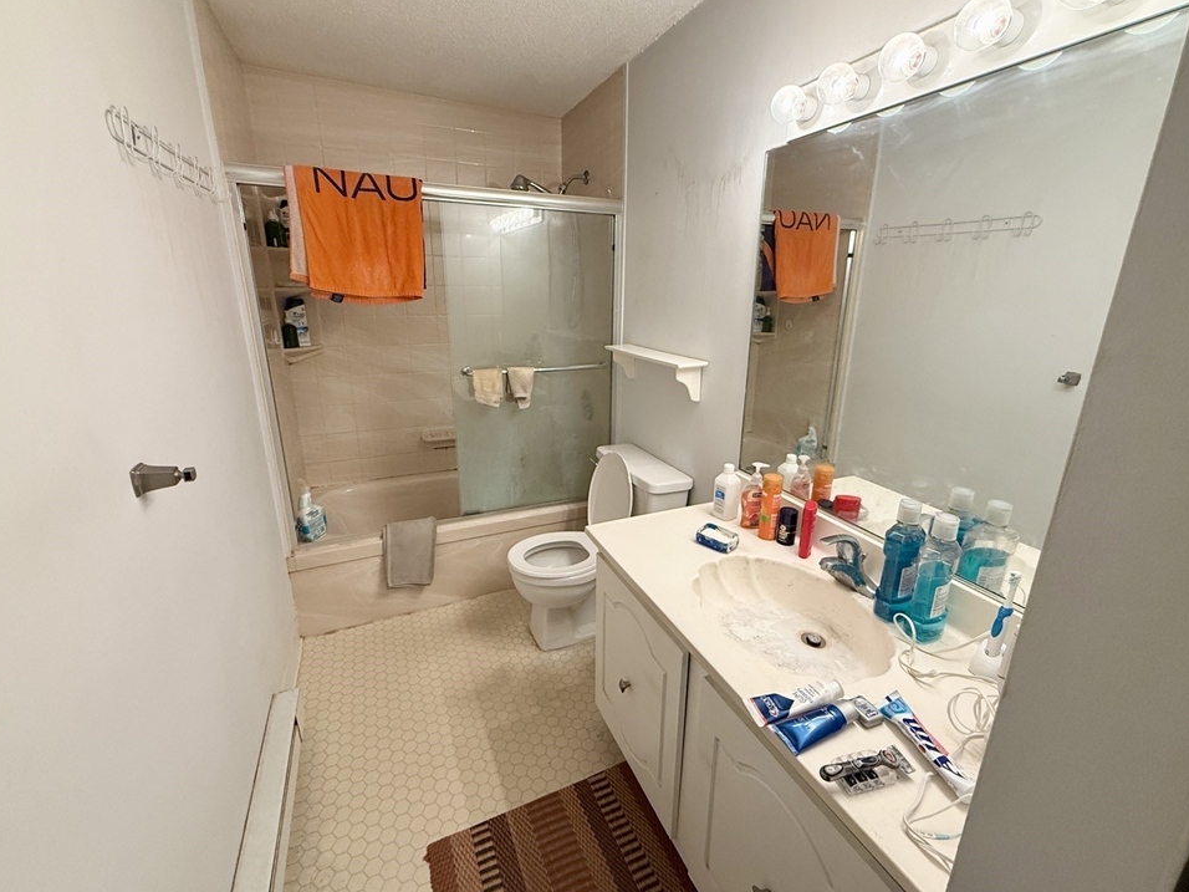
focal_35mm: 15
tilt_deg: -16.5
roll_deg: -1.2
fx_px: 515
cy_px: 434
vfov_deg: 81.7
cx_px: 606
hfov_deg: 98.2
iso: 320
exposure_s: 1/120
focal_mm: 2.22
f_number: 2.2
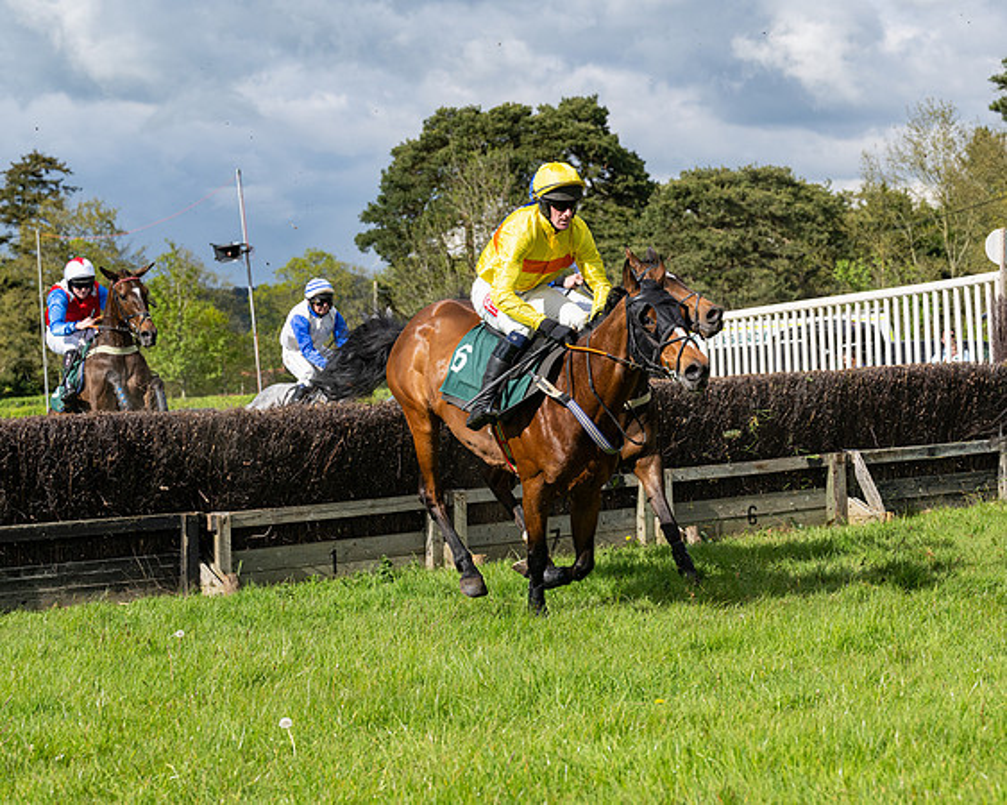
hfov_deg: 22.3
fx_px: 2557
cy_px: 413
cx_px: 516
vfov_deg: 17.9
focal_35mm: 86
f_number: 5
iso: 400
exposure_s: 1/2500
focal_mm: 70
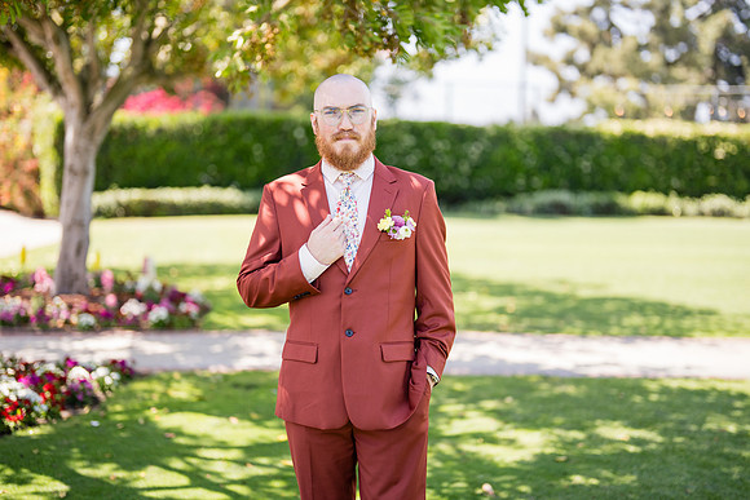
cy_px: 237
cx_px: 376
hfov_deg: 37.5
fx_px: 1105
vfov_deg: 25.5
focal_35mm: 53
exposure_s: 1/2500
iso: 200
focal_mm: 50
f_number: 1.2
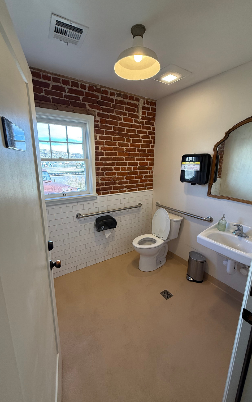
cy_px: 199
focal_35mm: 15
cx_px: 120
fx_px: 165
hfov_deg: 74.7
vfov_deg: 101.5
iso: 100
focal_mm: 2.22
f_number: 2.2
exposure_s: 1/120
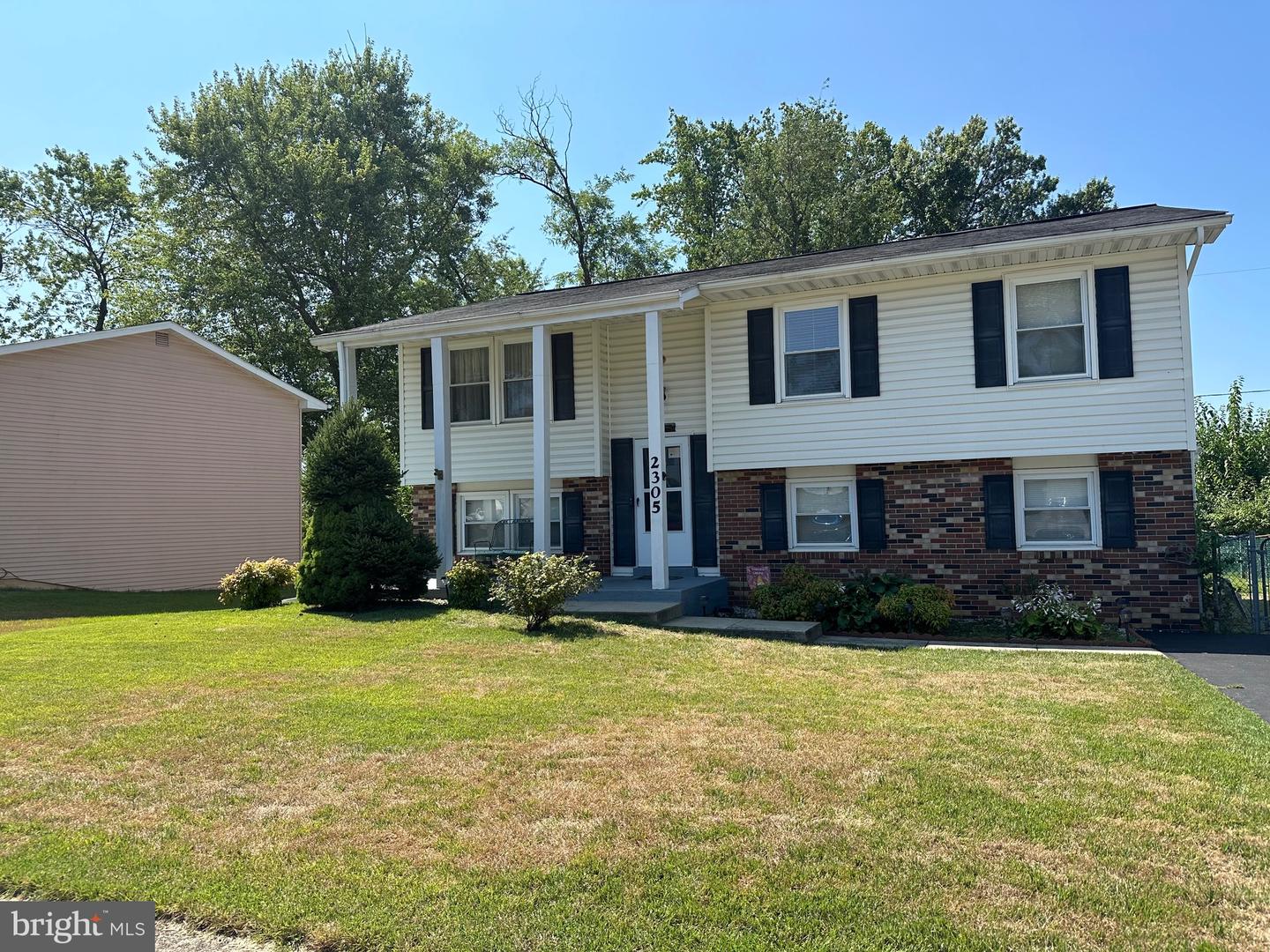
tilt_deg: +4.2
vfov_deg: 56.8
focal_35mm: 24
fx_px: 881
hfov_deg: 71.6
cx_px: 635
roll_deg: +1.1
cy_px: 476
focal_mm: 6.86
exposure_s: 1/2591
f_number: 1.78
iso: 80
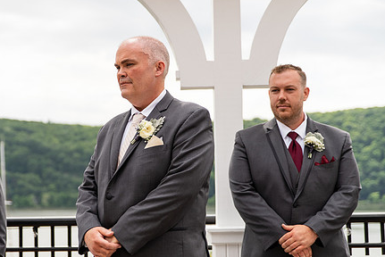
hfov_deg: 27.2
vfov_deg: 18.5
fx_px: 792
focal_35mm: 74
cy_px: 135
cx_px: 136
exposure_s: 1/2000
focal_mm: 55
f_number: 2.8
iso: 125
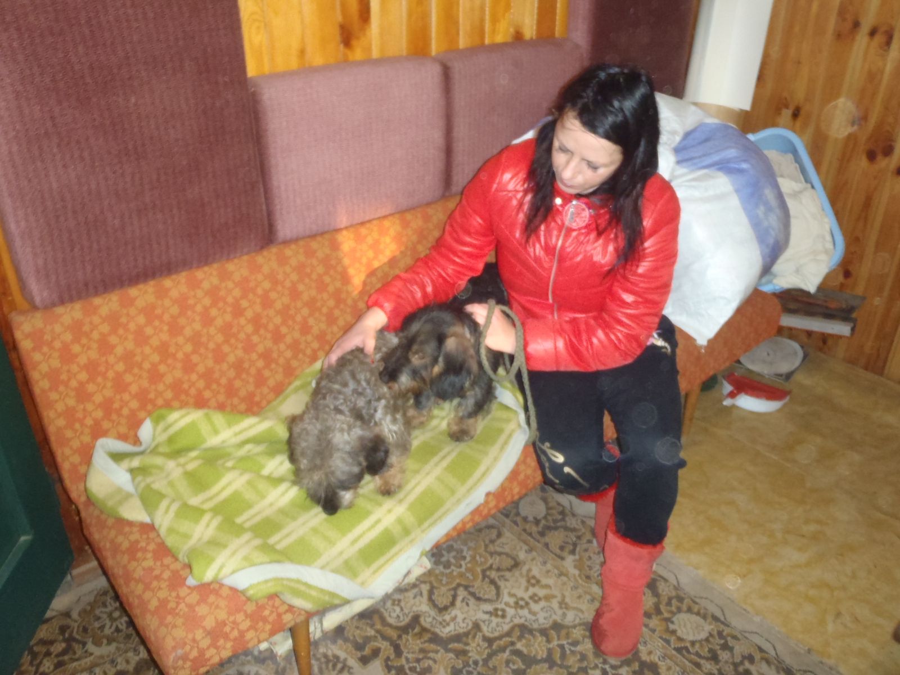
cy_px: 338
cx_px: 450
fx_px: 728
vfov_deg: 49.7
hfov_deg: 63.4
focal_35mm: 28
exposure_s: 1/30
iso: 320
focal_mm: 5
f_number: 3.5
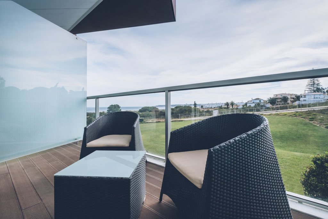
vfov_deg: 77.4
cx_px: 164
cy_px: 110
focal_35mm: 15
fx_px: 137
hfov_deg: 100.4
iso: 640
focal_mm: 10
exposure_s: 1/125
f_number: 11
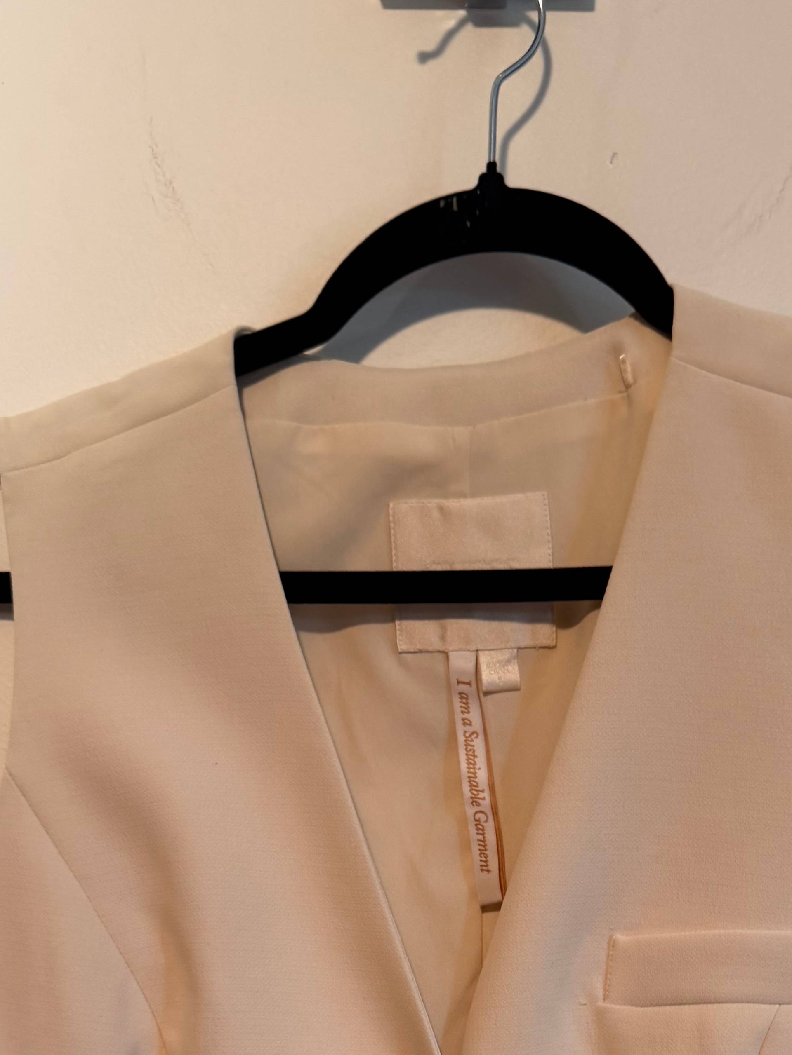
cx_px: 477
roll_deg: +0.0
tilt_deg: -2.6
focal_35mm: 48
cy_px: 961
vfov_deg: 37.0
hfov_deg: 30.2
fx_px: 1464
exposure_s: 1/60
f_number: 1.78
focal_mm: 6.76
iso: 160
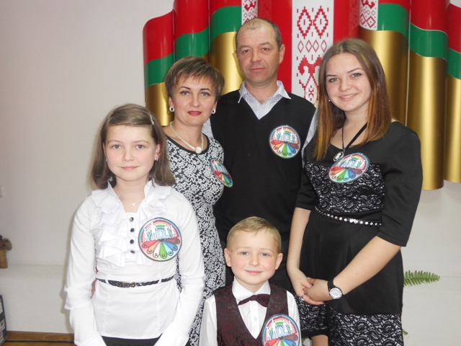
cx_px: 230
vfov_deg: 44.2
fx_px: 426
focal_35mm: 32
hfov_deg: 56.8
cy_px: 173
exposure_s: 1/25
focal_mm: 5.8
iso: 200
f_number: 3.5
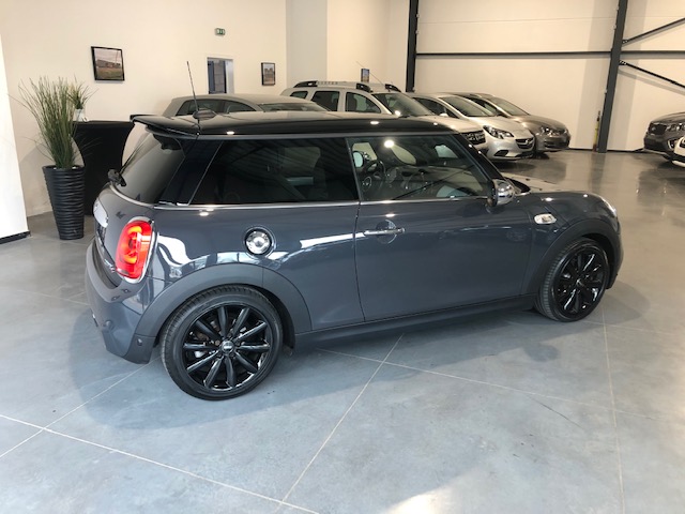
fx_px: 554
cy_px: 257
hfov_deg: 63.4
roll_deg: -1.5
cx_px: 342
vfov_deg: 49.7
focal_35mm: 28
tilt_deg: -17.0
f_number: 1.8
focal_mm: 3.99
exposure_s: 1/25
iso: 40
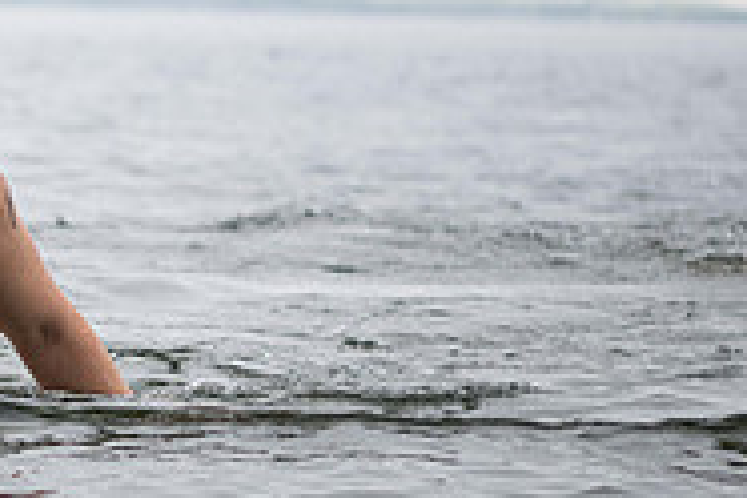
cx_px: -141
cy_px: 255
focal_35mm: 218
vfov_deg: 6.3
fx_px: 4523
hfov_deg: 9.3
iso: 320
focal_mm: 70
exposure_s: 1/800
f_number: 3.2
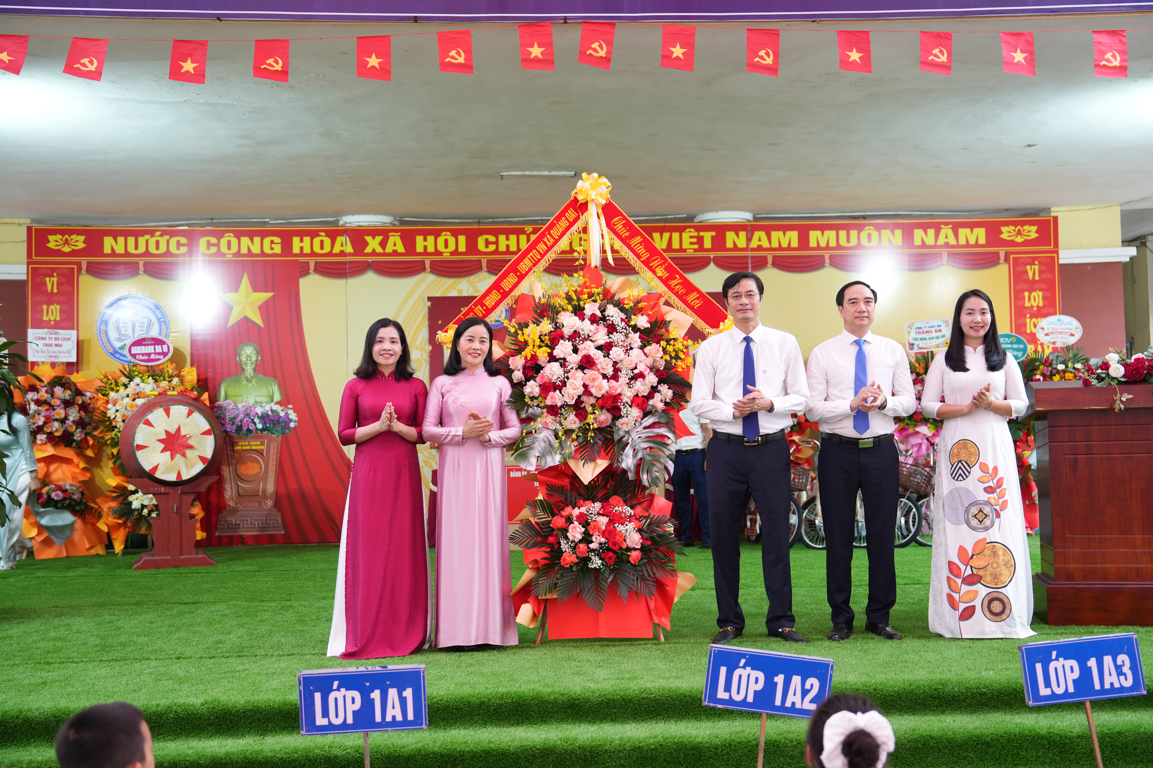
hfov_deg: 47.4
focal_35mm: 41
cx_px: 576
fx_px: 1313
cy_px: 384
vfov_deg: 32.6
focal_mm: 41
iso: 800
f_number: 2.8
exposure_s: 1/80
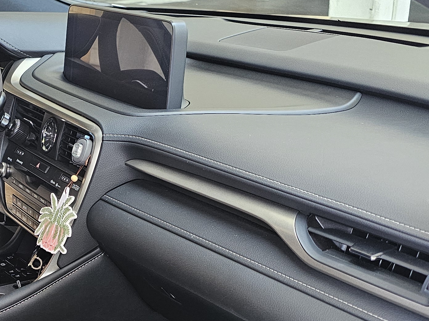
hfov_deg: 27.9
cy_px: 304
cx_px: 15
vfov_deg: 21.6
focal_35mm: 66
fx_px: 818
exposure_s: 1/120
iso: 500
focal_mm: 6.3
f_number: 1.7
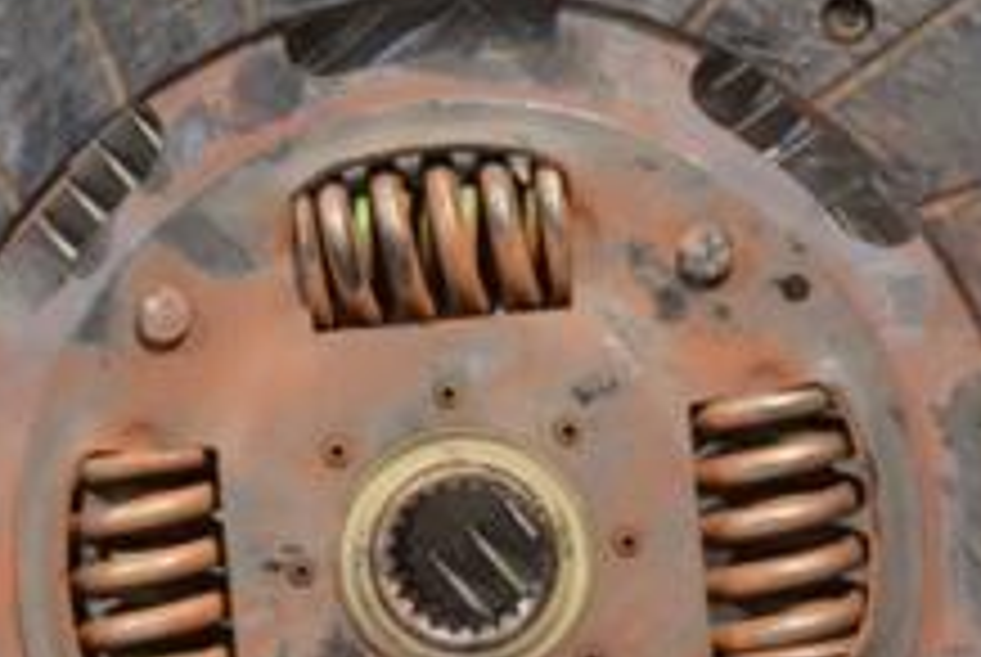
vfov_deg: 6.7
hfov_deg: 10.0
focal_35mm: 206
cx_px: 400
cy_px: 495
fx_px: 5621
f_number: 6.3
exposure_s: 1/160
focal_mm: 50
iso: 3200
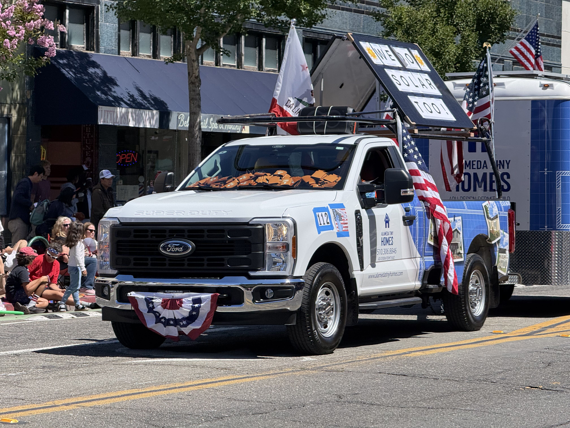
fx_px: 1976
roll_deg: -1.2
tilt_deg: +0.2
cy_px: 214
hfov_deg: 16.4
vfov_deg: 12.3
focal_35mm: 120
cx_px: 285
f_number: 2.8
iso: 50
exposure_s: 1/1186
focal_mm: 15.66
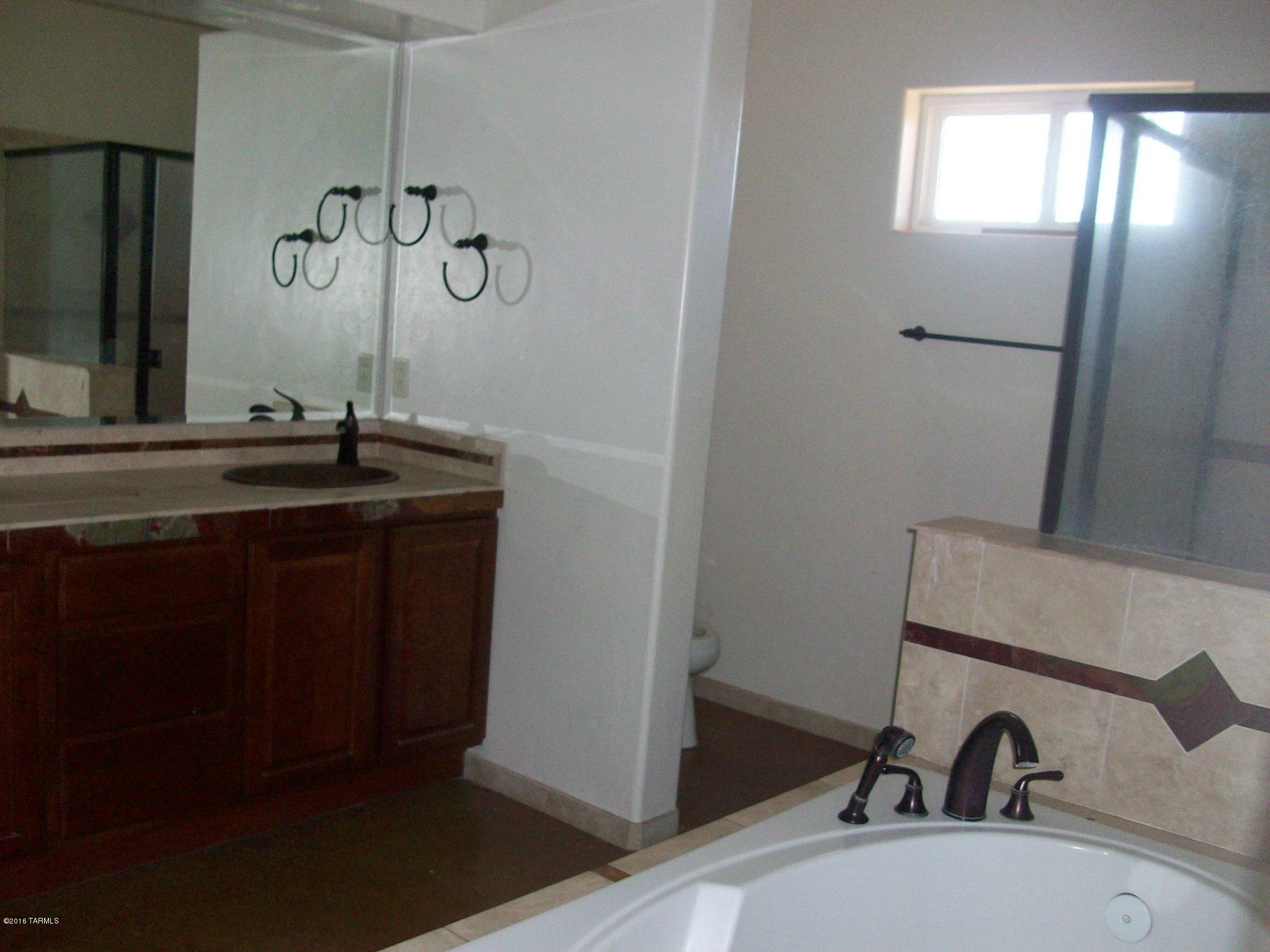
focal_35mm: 34
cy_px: 476
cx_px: 635
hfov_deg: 54.0
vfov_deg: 41.8
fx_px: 1247
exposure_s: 1/60
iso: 160
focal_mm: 5.7
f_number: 2.8
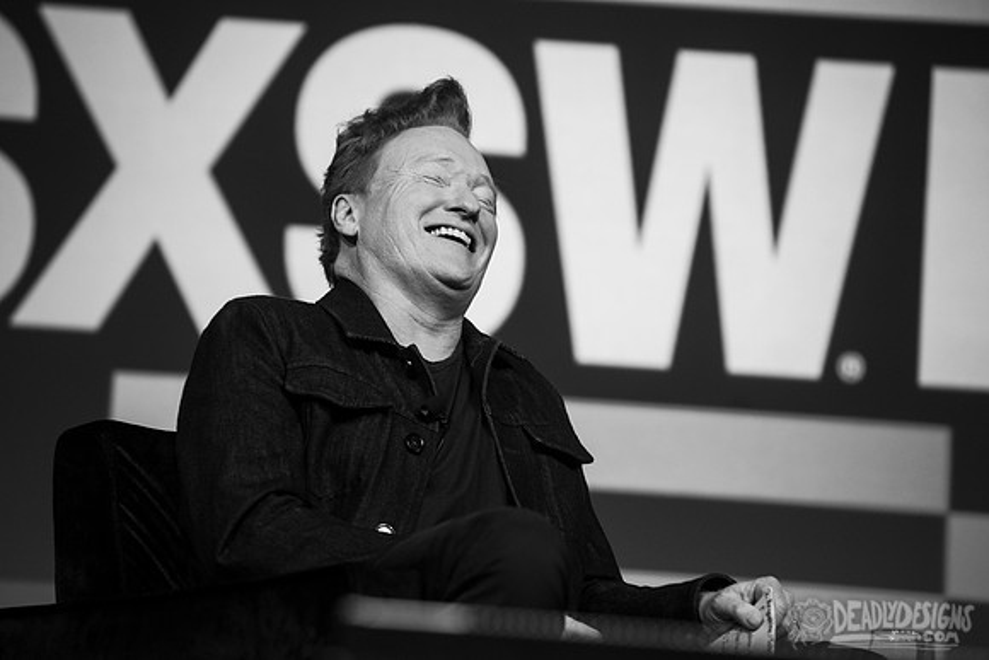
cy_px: 282
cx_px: 496
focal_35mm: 195
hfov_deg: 10.5
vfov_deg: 7.0
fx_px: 5358
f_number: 4
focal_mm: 170
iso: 1250
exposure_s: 1/320
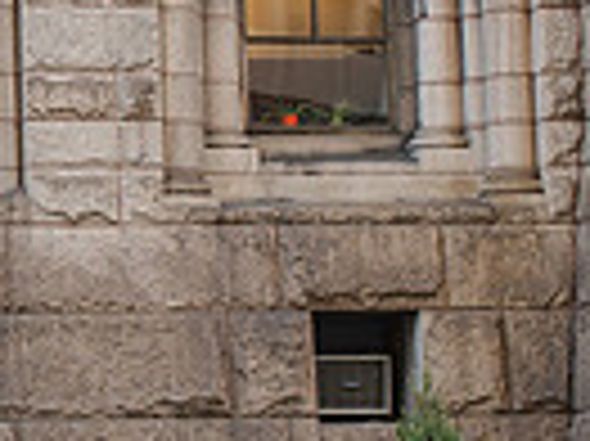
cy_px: 198
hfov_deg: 11.4
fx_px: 2810
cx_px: -371
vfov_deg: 9.0
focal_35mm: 165
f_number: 3.5
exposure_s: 1/320
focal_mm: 35
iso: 1000
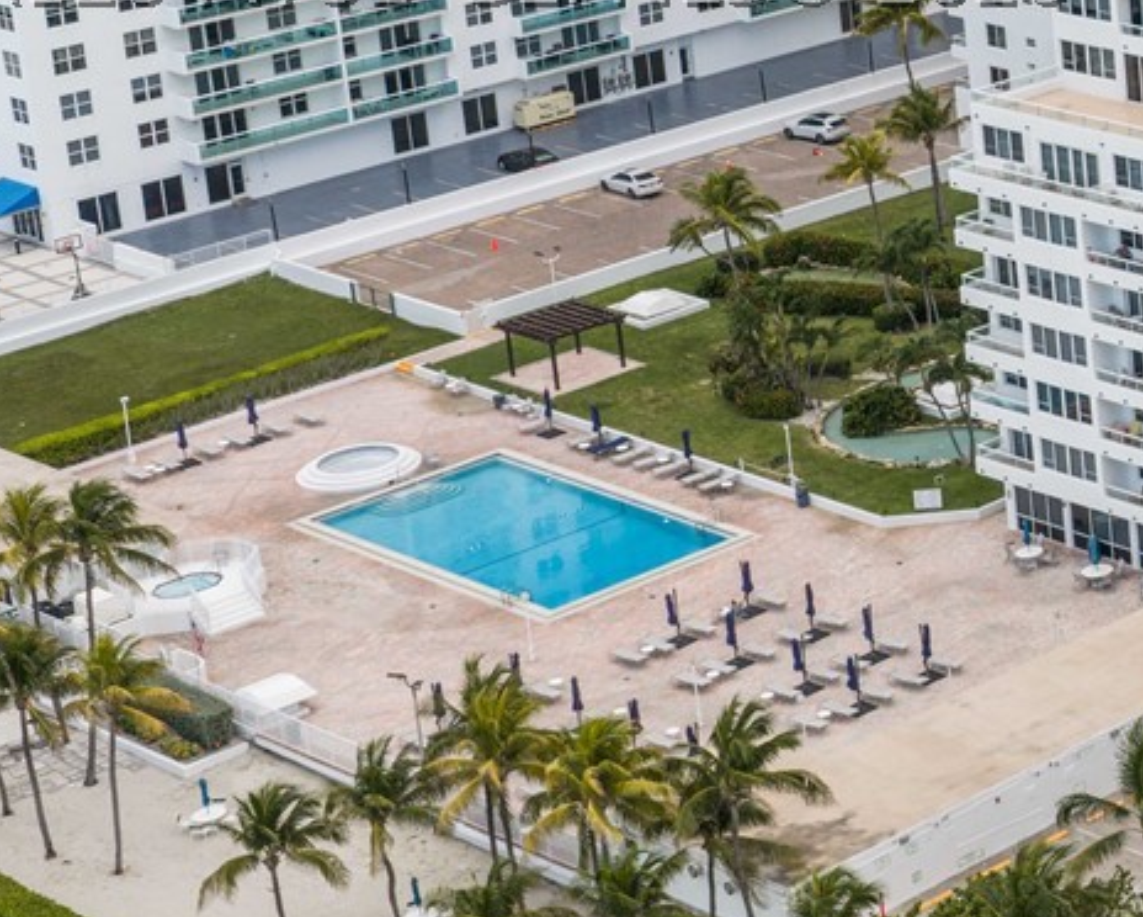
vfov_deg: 15.7
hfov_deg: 16.7
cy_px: -28
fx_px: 3250
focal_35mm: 96
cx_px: 2036
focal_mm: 14.45
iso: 100
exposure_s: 1/100
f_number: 2.8
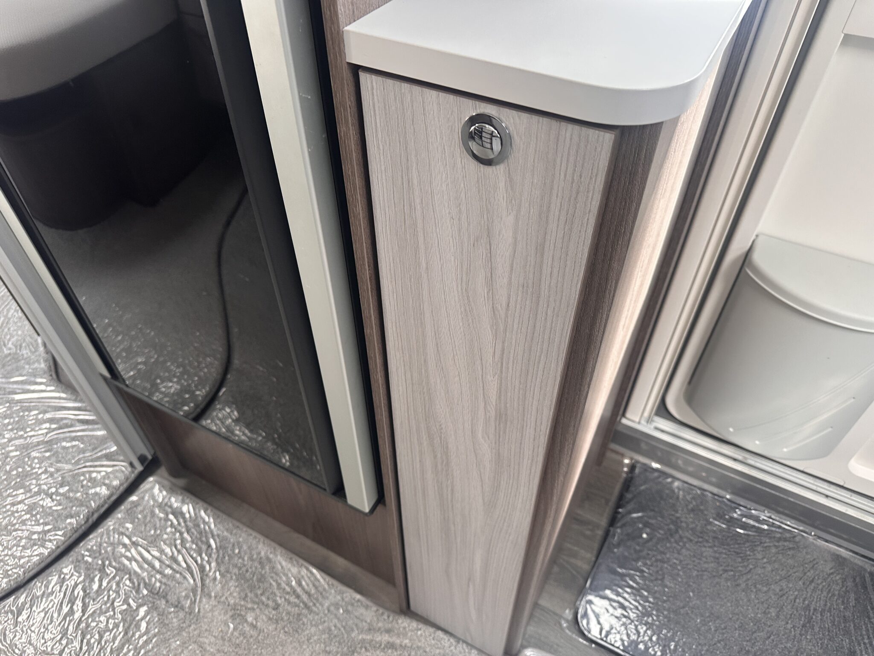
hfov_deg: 71.6
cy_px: 328
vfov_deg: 56.8
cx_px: 437
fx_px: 606
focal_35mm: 24
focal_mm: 6.86
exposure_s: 1/121
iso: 200
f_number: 1.78
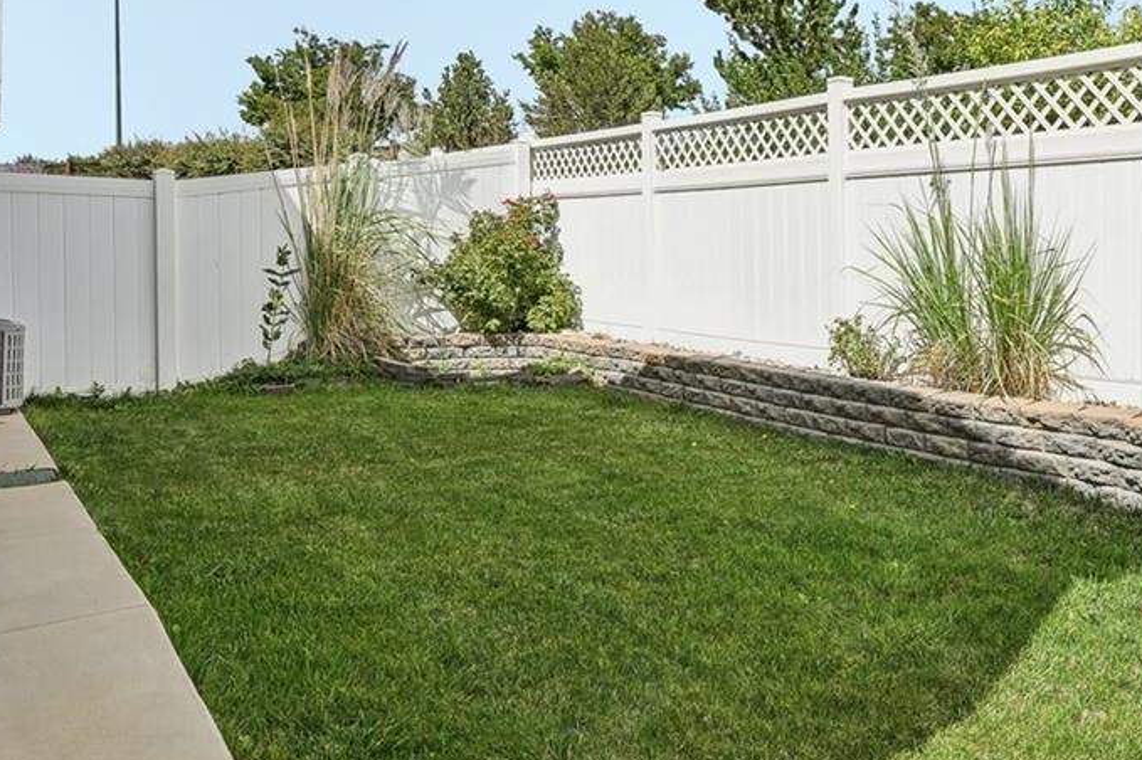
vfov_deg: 39.4
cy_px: 240
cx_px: 870
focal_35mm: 33
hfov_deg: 54.3
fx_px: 1046
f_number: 9
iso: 64
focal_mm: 14
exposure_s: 1/160
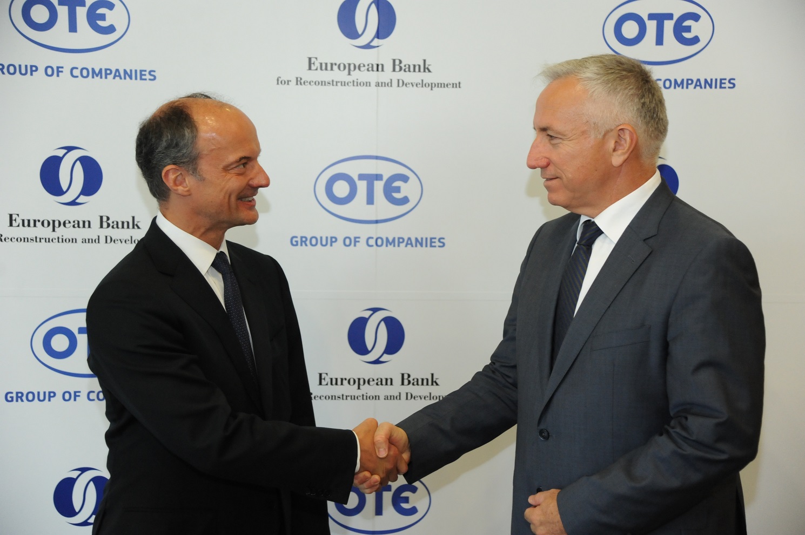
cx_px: 402
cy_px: 268
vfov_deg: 23.3
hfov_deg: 34.5
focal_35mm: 58
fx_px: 1296
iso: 3200
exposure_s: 1/250
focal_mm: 58
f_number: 4
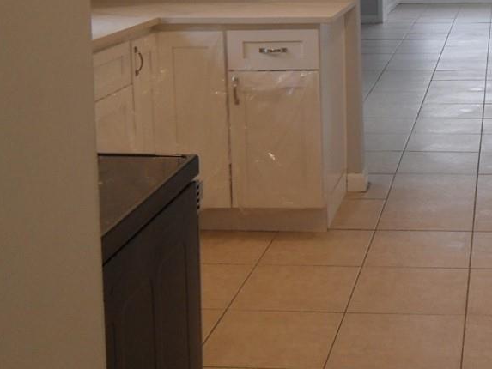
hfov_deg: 28.0
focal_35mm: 67
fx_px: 952
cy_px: -22
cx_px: 437
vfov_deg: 21.0
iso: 80
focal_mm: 4.3
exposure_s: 1/45
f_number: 2.8
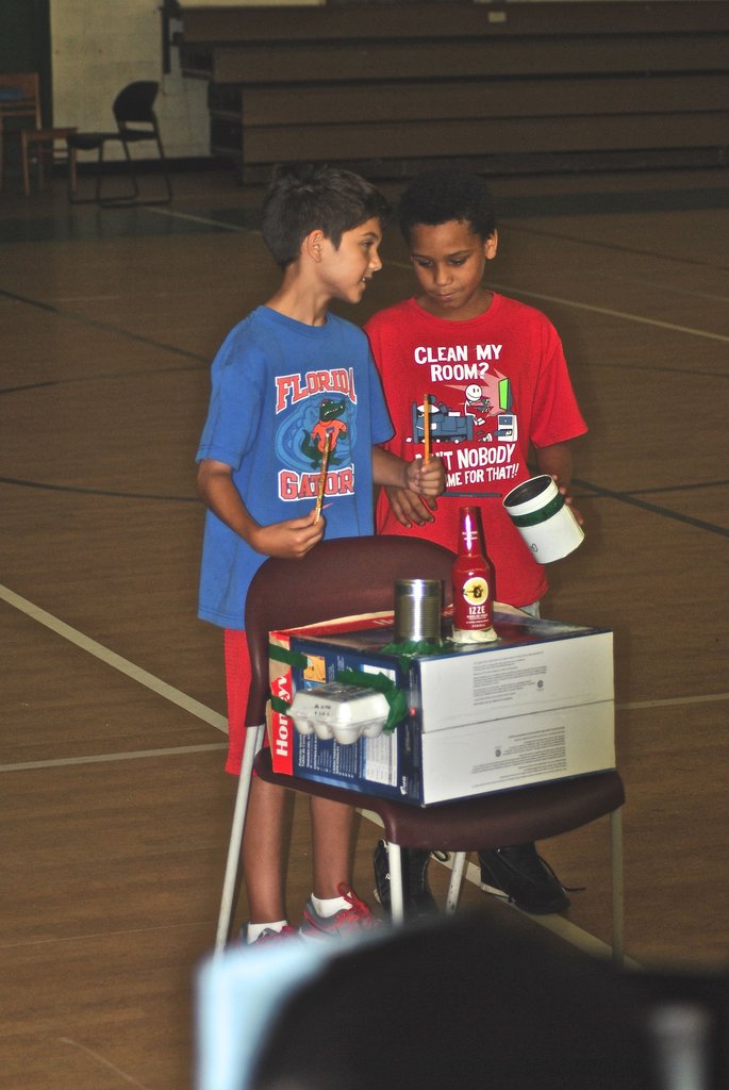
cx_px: 364
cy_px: 545
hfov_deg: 13.1
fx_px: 3182
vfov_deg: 19.4
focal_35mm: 105
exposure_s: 1/60
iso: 200
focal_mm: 70
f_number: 4
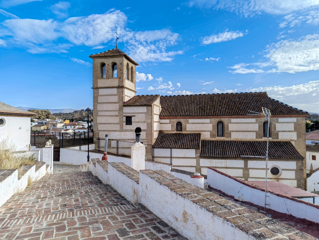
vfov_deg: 56.9
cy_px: 120
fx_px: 222
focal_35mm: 24
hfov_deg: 71.5
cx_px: 160
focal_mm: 5.56
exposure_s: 1/876
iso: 100
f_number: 1.87
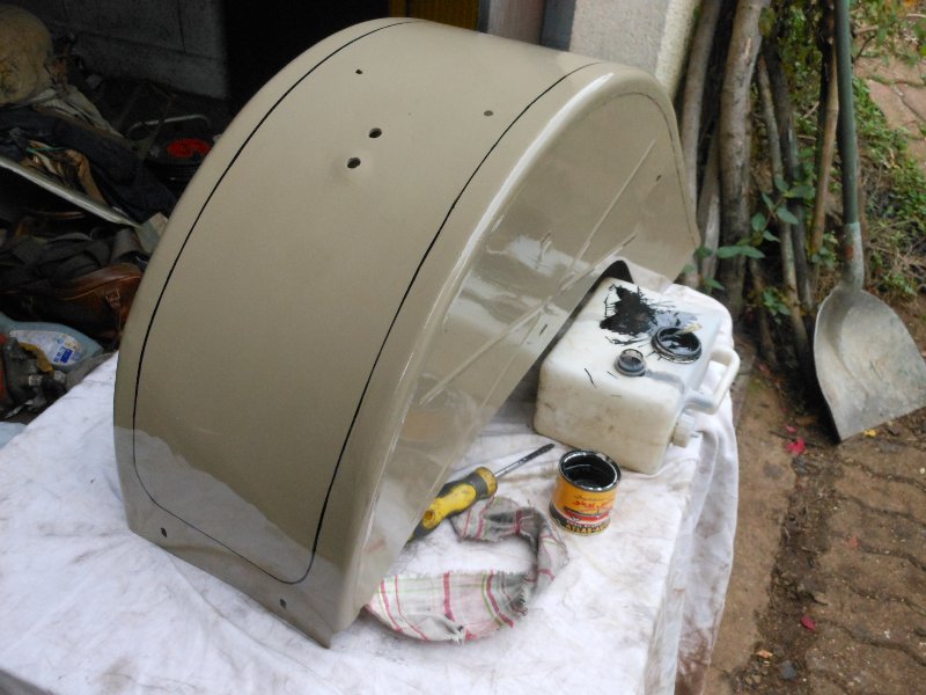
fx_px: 883
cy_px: 348
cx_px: 463
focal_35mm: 33
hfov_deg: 55.4
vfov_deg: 42.9
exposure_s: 1/80
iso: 400
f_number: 4
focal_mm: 5.9
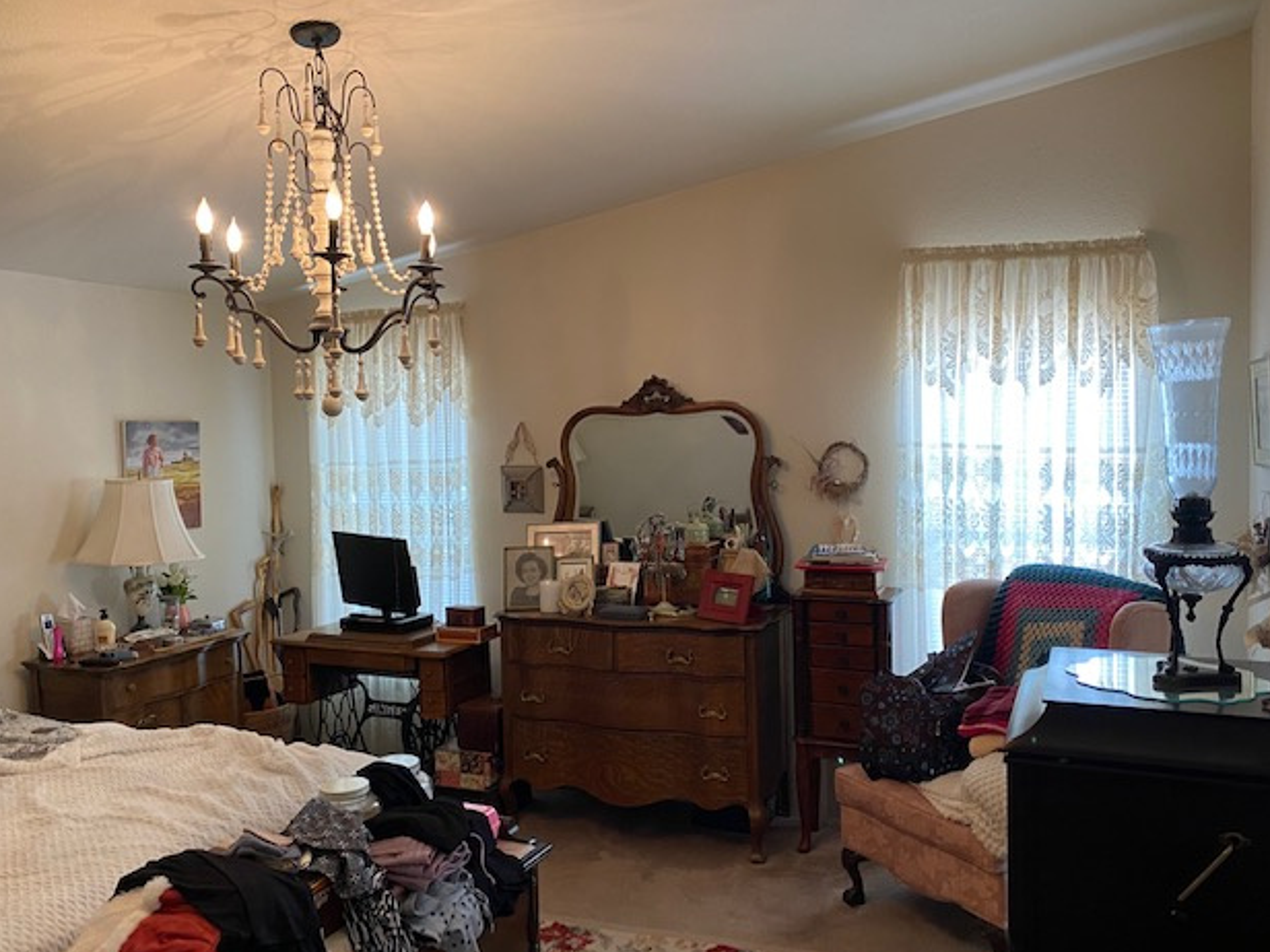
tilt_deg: -2.3
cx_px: 619
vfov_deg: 51.3
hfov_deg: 65.3
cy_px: 488
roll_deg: +1.4
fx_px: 991
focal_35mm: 27
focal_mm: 4.25
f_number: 1.8
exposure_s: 1/60
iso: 200
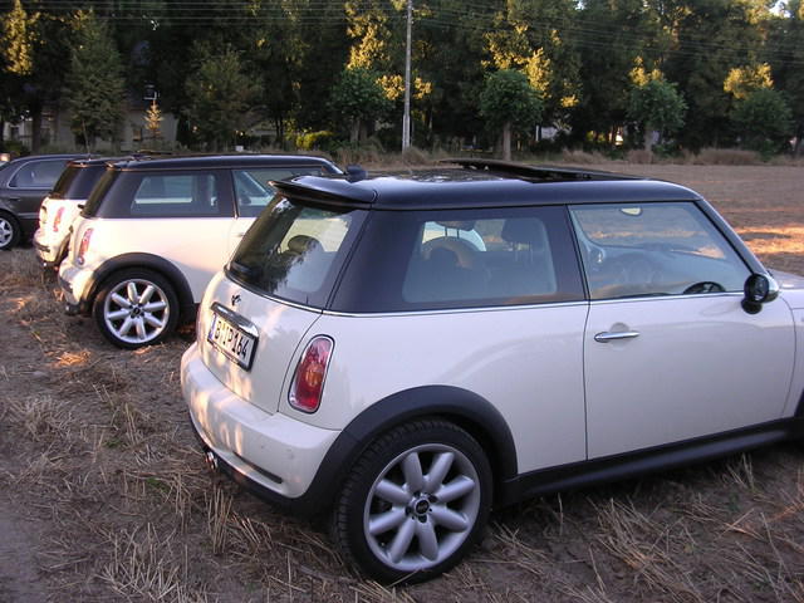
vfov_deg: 37.7
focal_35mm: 38
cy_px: 302
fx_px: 883
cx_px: 402
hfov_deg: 49.0
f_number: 2.8
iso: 100
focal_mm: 5.8
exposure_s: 1/89
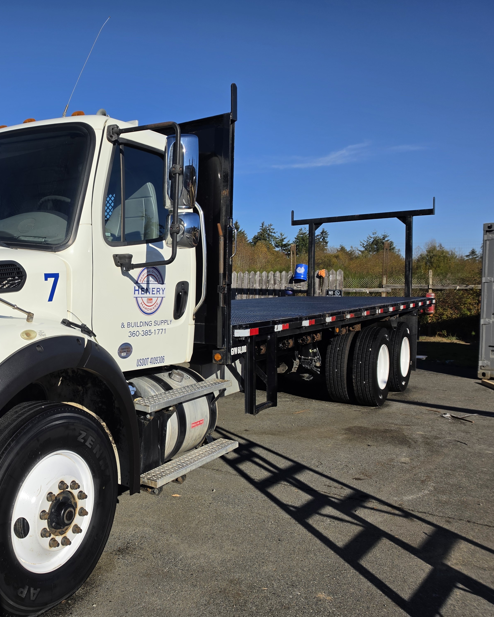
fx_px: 548
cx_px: 90
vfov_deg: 58.8
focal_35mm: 30
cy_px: 308
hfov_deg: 45.7
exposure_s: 1/7939
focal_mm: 6.5
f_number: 1.4
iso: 32
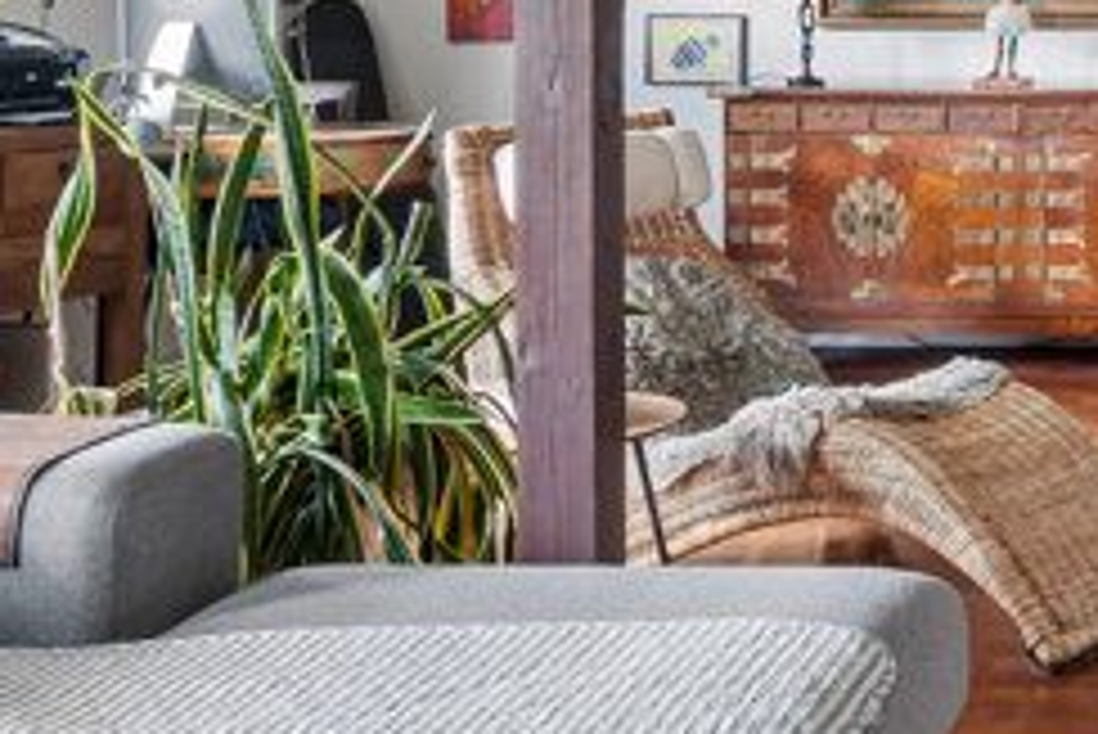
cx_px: 1354
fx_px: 1800
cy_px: -43
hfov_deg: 28.8
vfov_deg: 22.0
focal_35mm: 59
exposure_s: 1/2
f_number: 10
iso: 200
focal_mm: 12
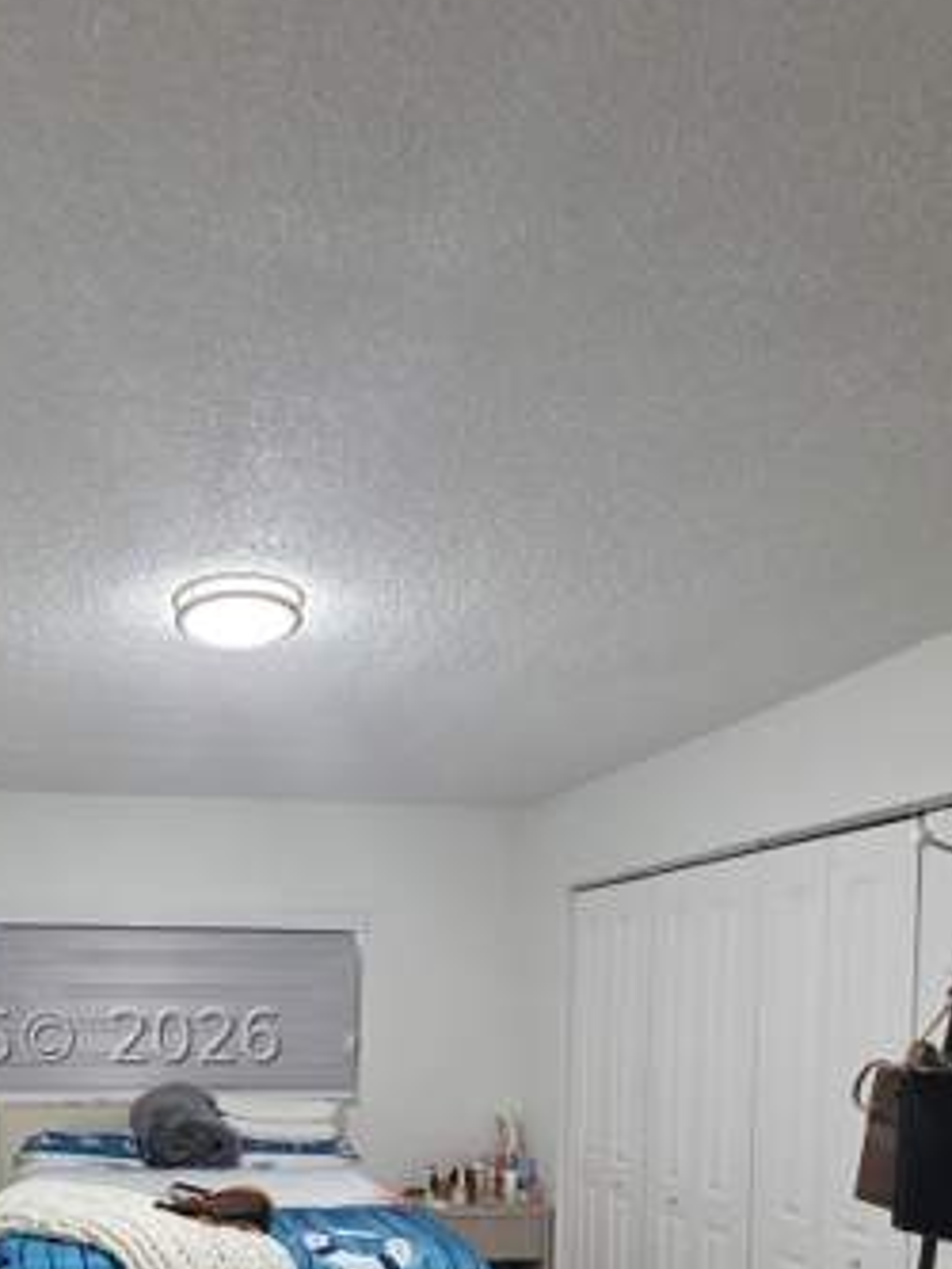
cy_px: 1037
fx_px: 916
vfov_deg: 62.7
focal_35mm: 25
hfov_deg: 51.5
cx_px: 190
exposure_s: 1/60
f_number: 1.9
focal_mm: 2.2
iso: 400
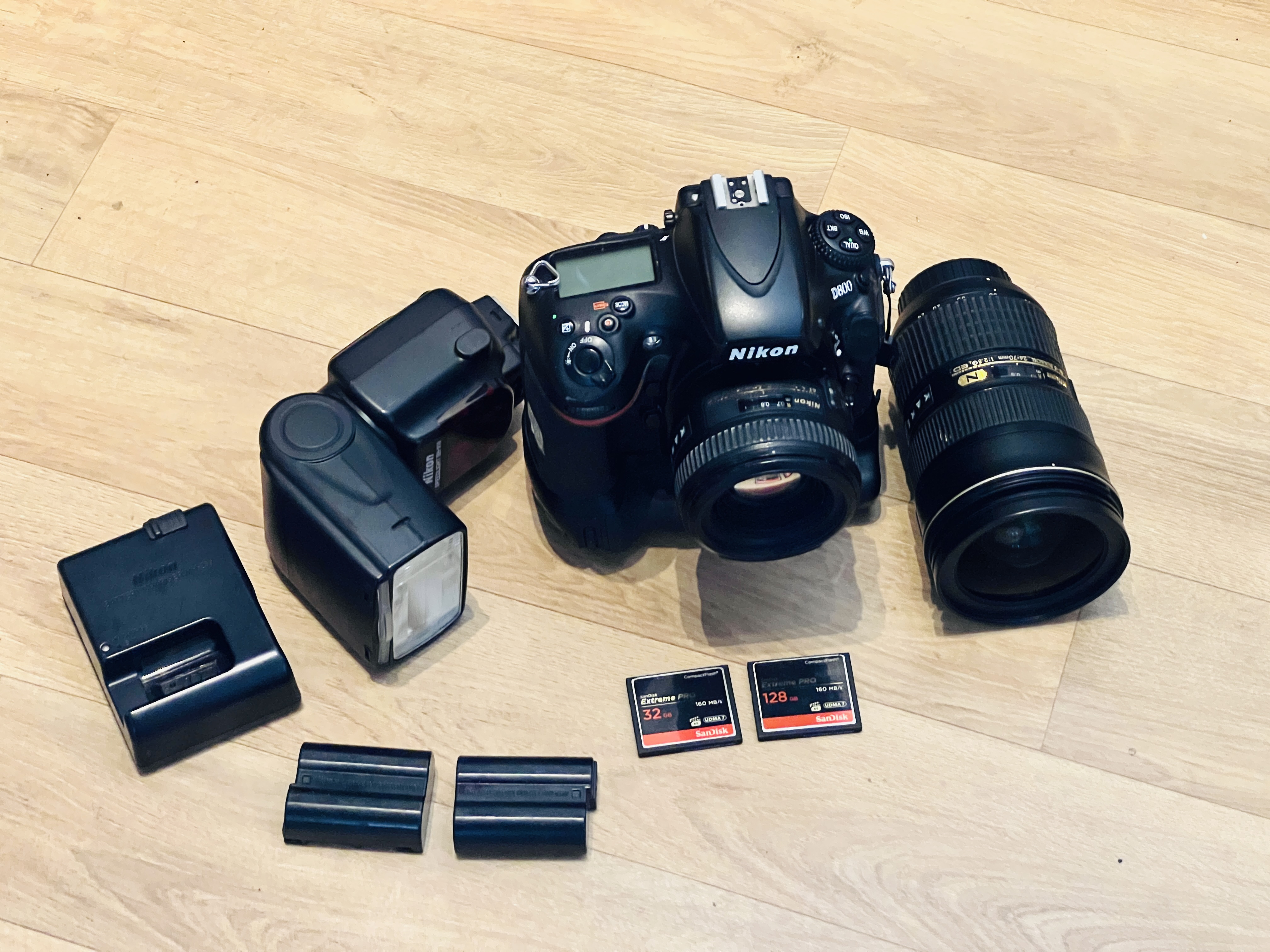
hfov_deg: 25.3
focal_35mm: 77
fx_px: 2825
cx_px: 635
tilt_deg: -55.6
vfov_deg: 19.1
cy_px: 476
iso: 800
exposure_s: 1/25
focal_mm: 9
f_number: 2.8
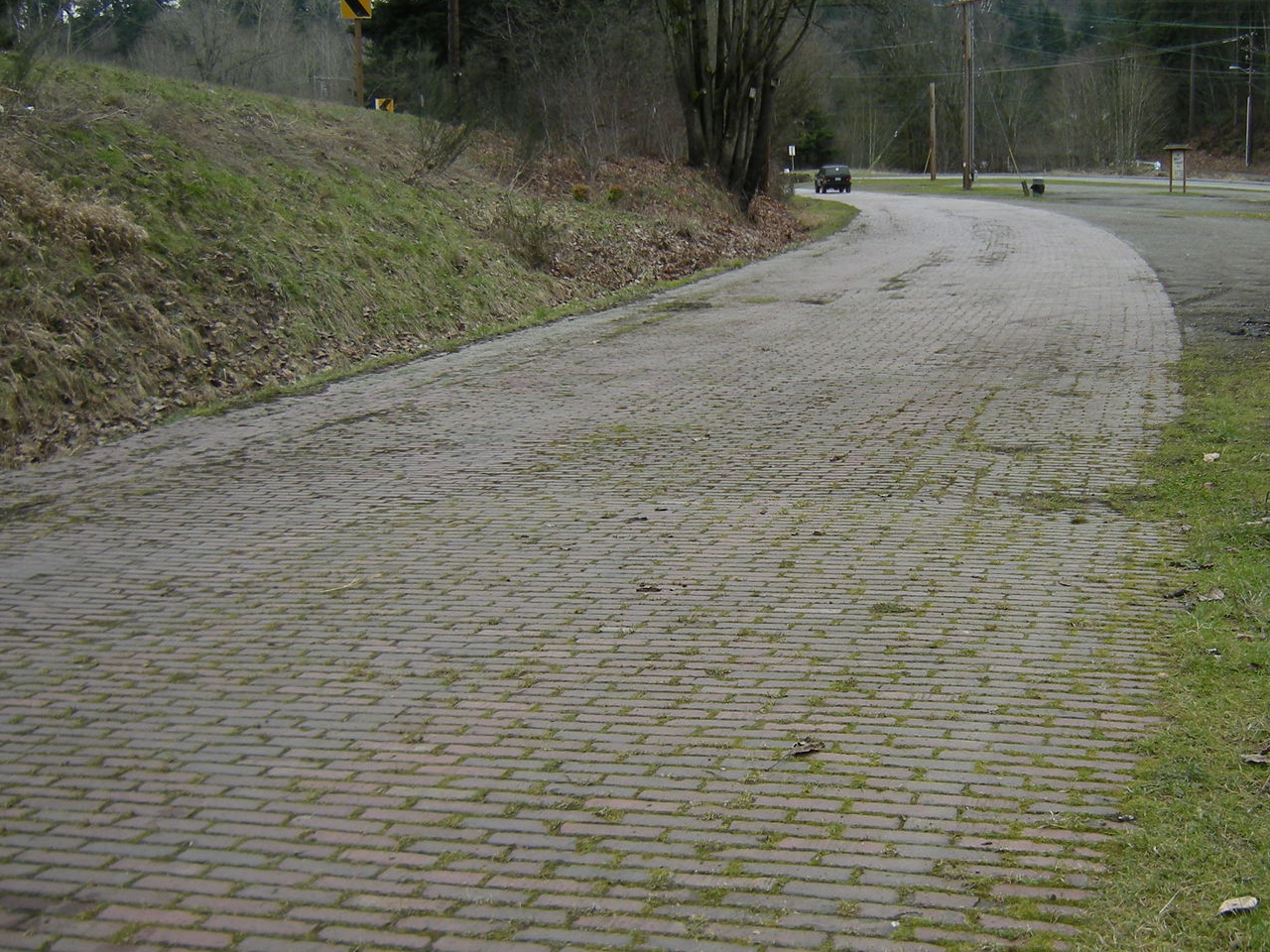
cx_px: 787
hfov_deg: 44.5
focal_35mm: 42
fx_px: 1541
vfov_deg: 34.2
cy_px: 590
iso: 64
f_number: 2.8
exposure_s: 1/177
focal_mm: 4.7
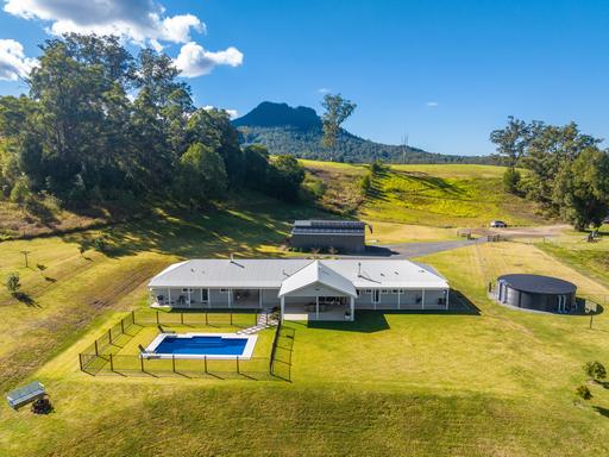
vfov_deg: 56.8
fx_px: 422
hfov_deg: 71.6
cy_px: 228
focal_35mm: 24
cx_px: 304
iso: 100
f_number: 6.3
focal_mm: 12.29
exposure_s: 1/320
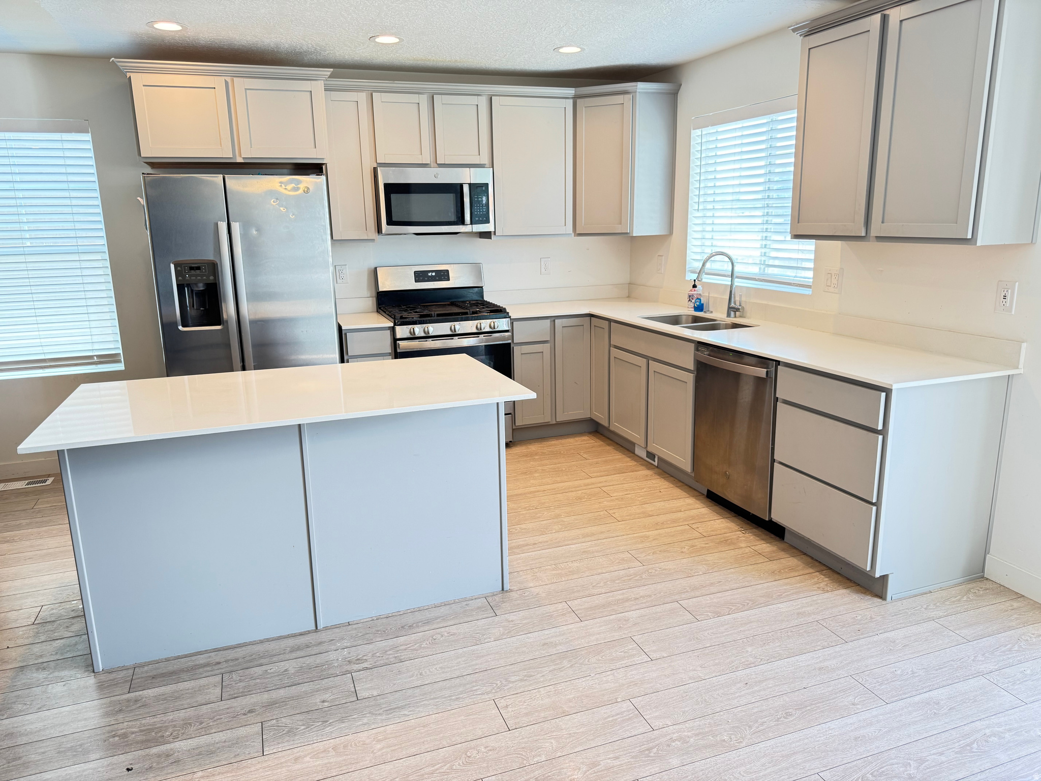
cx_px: 520
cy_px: 390
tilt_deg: -13.9
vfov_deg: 56.8
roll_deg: +0.4
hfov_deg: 71.6
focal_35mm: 24
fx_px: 722
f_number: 1.78
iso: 160
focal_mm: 6.76
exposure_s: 1/60
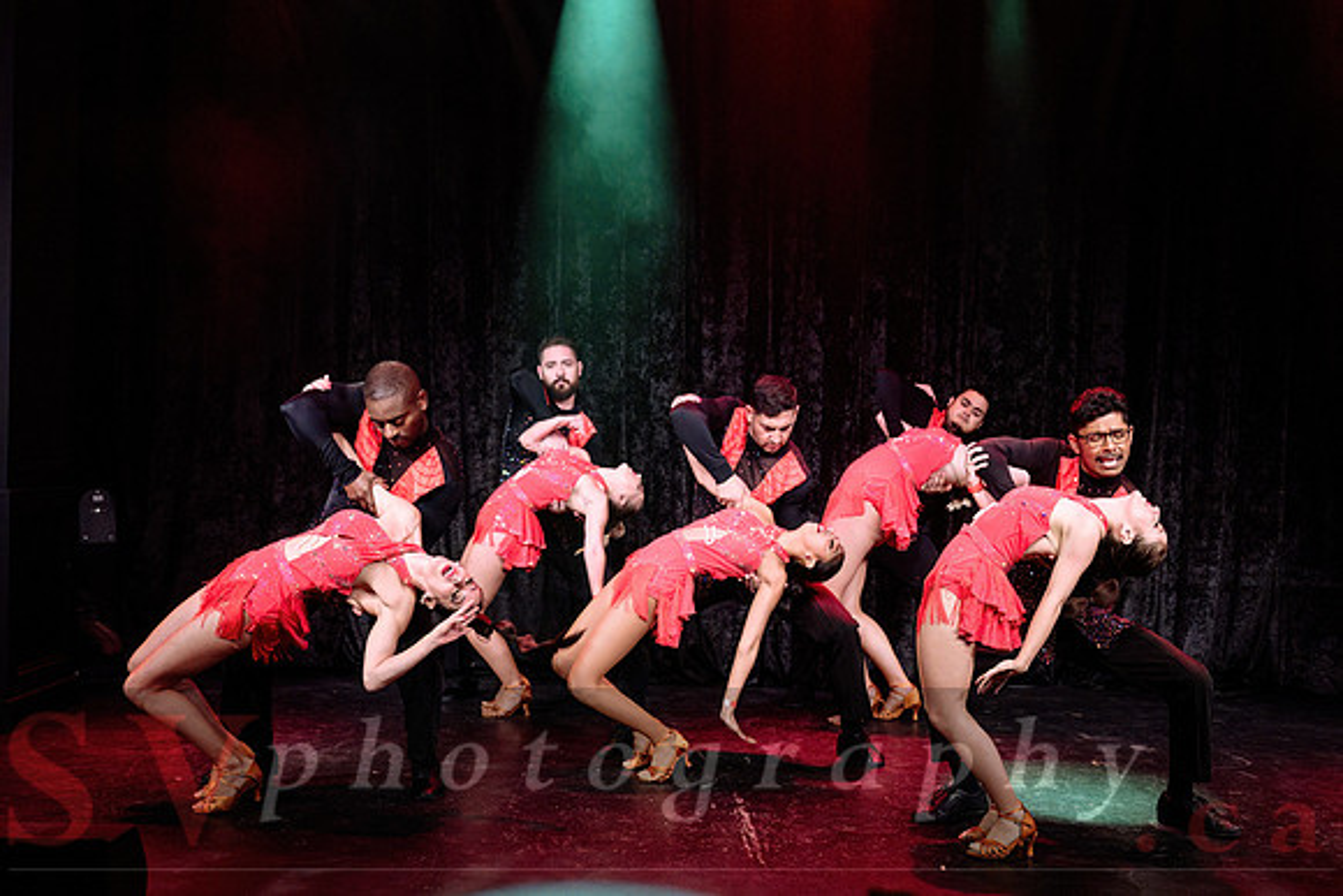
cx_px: 731
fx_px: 1518
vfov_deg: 32.9
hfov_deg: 47.7
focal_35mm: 41
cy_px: 491
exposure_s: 1/400
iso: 1600
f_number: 3.2
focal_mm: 28
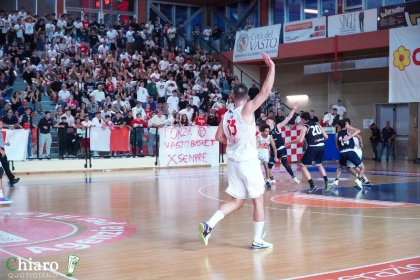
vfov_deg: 23.8
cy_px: 140
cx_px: 210
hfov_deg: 35.0
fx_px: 665
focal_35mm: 57
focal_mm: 38
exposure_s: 1/800
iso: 5000
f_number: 4
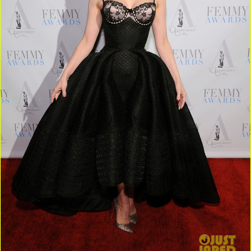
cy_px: 75
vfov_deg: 36.2
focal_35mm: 46
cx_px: 126
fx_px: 377
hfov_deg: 36.8
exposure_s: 1/100
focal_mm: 36
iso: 1250
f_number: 8
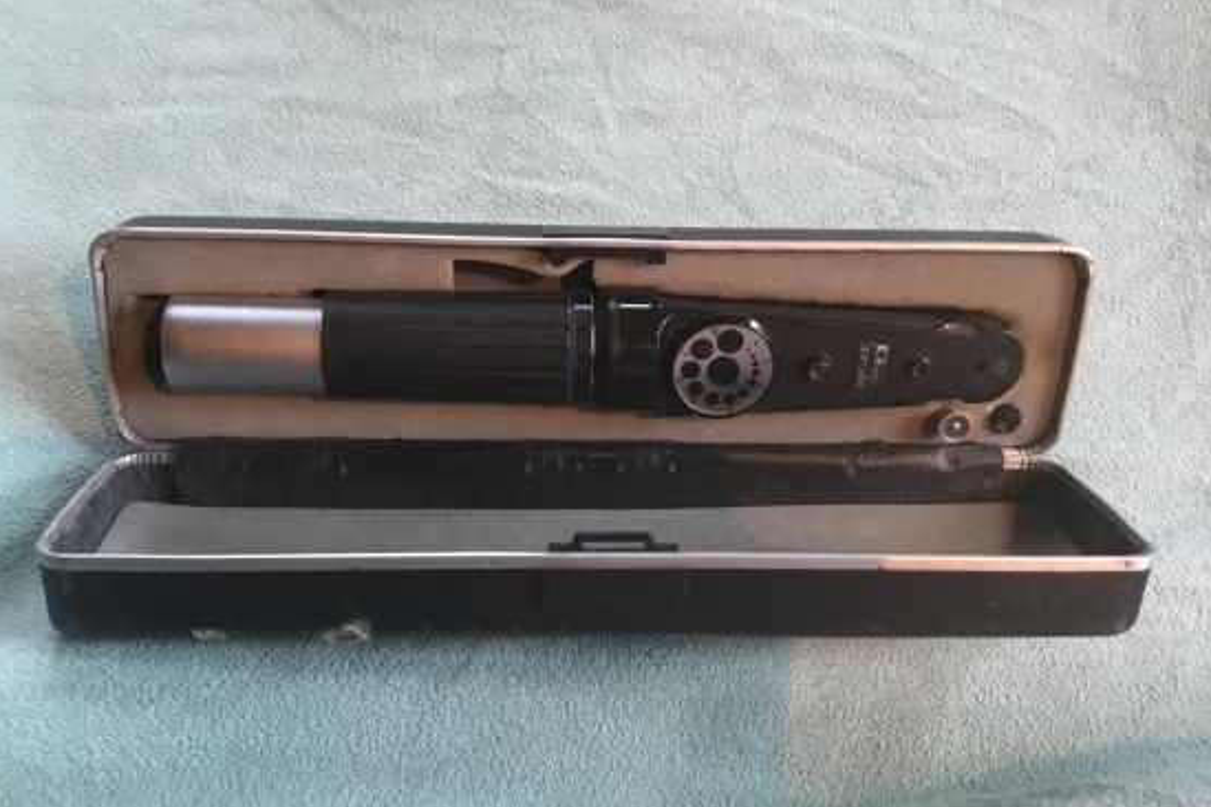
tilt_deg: -69.2
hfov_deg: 57.2
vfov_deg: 40.0
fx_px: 1110
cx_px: 598
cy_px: 424
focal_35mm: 33
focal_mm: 3.3
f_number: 2.4
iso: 500
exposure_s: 1/17
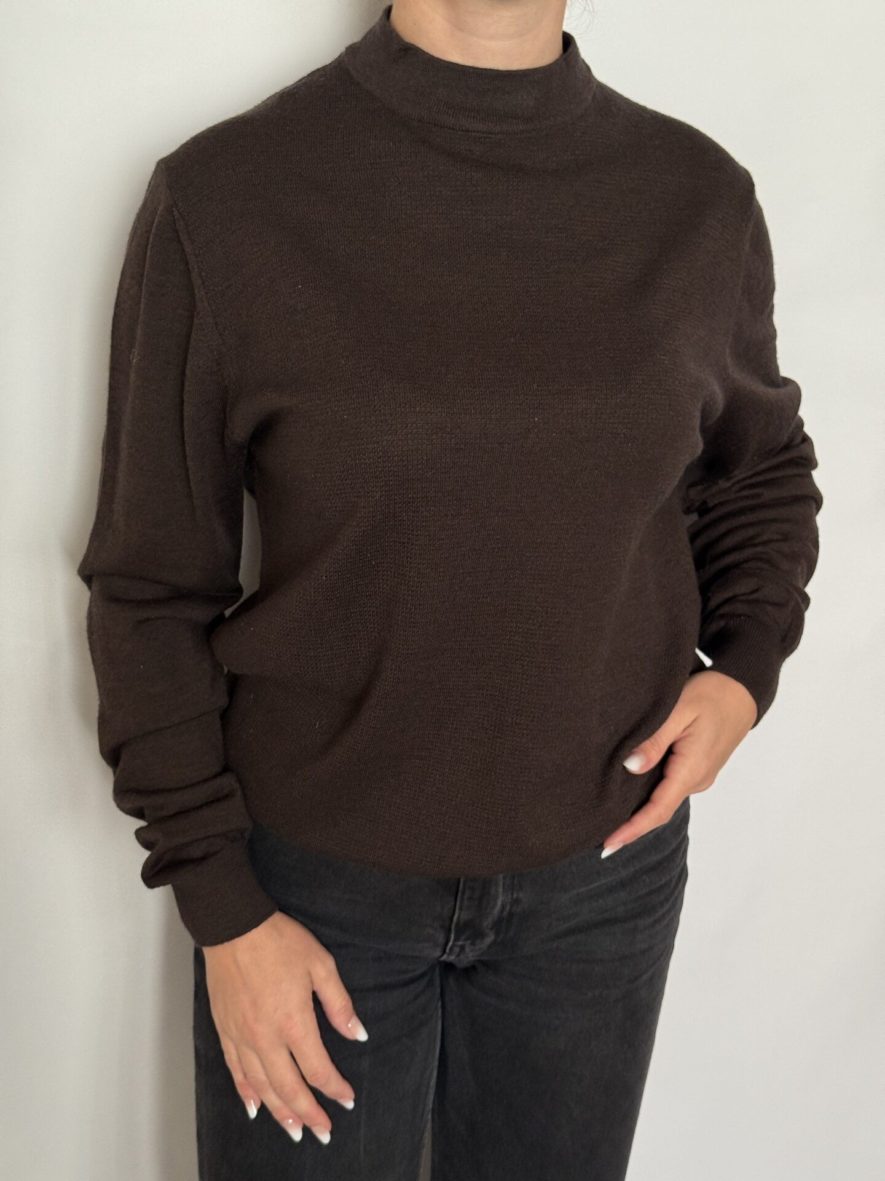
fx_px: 1636
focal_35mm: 48
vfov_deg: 39.7
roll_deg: -2.8
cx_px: 442
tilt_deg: -19.5
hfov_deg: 30.3
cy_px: 590
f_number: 1.78
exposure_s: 1/92
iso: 100
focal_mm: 6.76
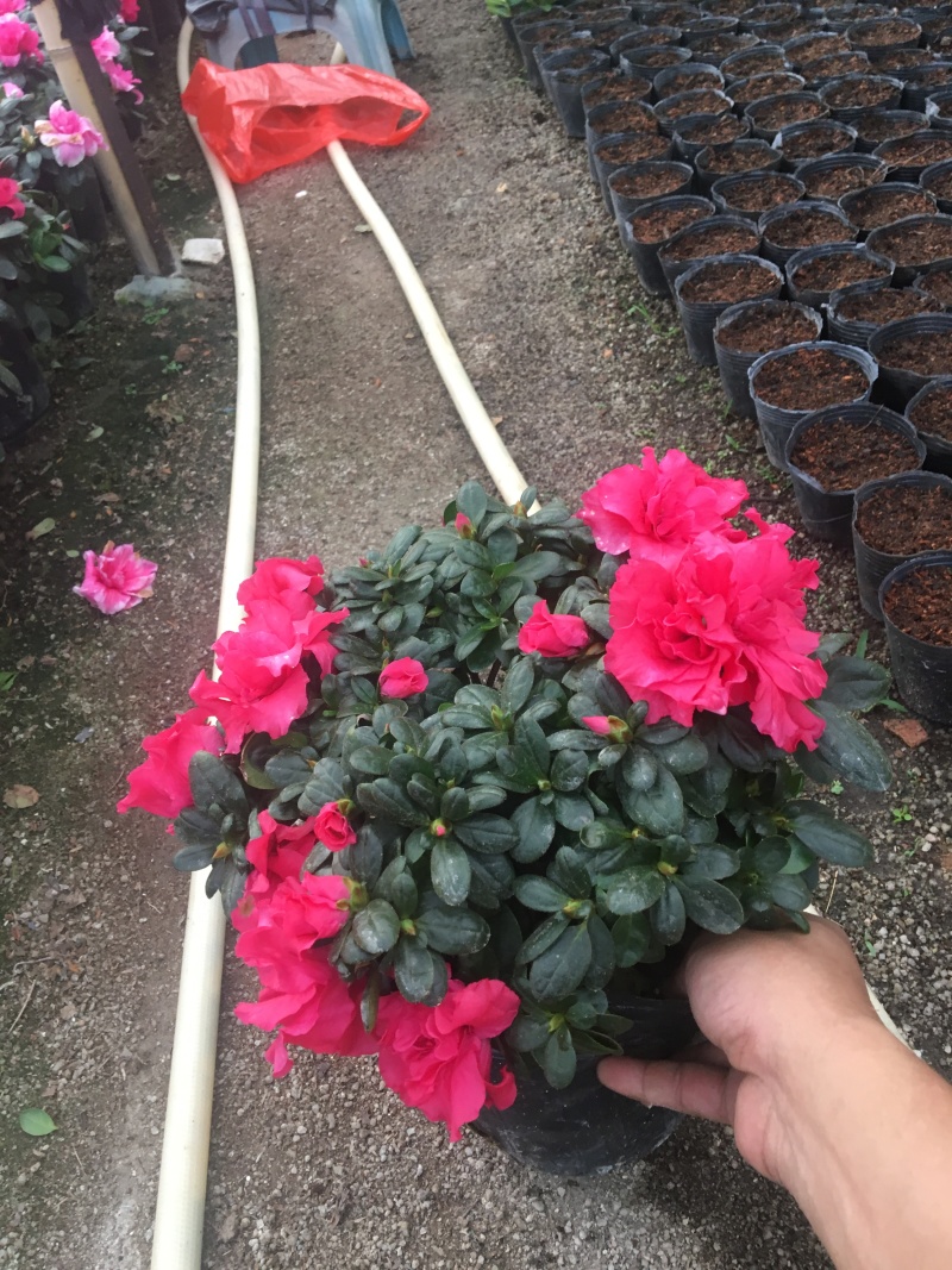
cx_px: 476
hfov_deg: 48.2
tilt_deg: -42.4
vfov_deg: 61.7
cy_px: 635
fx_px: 1064
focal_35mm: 29
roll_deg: +15.4
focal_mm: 4.15
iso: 50
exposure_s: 1/33
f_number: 2.2
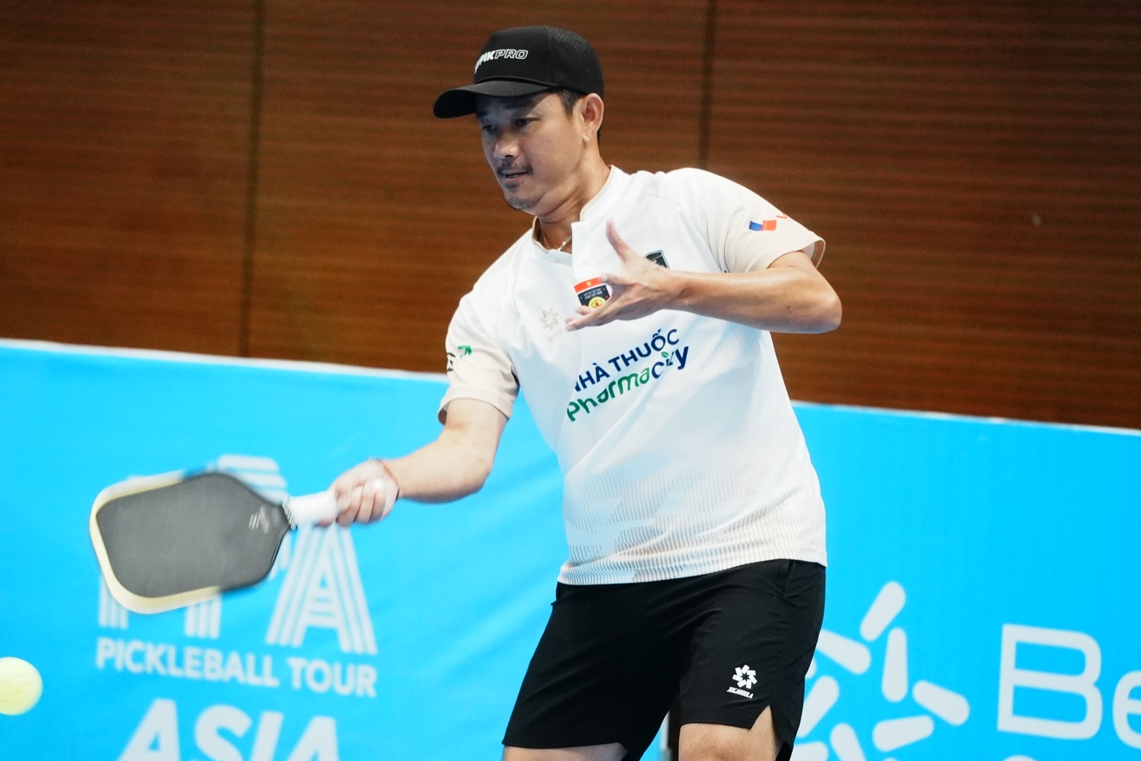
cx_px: 506
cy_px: 380
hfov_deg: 9.7
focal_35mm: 213
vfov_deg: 6.4
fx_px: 6750
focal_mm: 141
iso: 6400
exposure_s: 1/640
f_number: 2.8
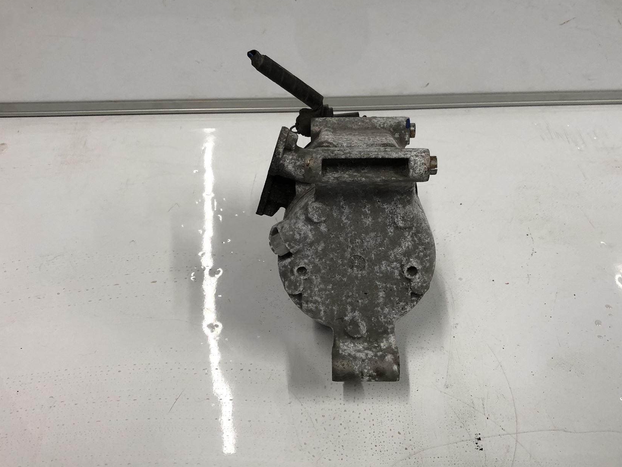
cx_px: 345
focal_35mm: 35
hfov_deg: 52.5
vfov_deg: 40.7
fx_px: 629
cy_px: 237
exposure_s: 1/33
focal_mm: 3.99
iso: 32
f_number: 1.8
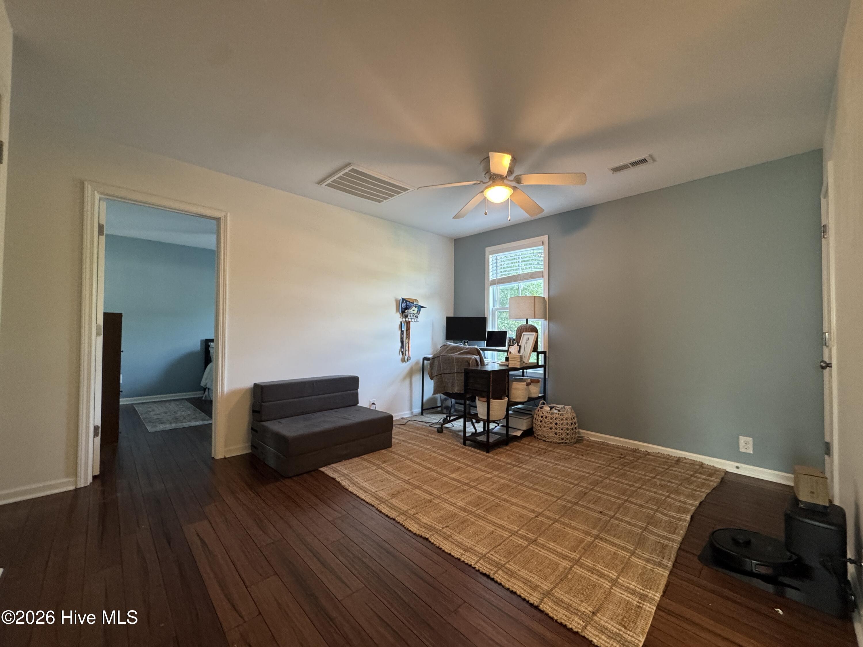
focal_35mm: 14
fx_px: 349
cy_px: 324
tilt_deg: +1.2
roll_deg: -0.1
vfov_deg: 85.7
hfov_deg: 102.1
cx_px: 432
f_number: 2.2
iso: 320
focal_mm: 2.22
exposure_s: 1/60
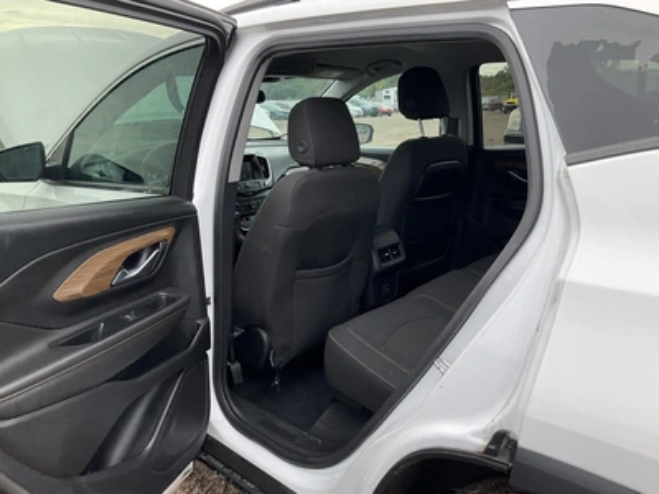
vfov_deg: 48.2
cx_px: 330
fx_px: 552
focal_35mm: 29
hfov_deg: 61.7
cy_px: 247
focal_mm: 3
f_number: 1.8
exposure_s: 1/397
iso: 25
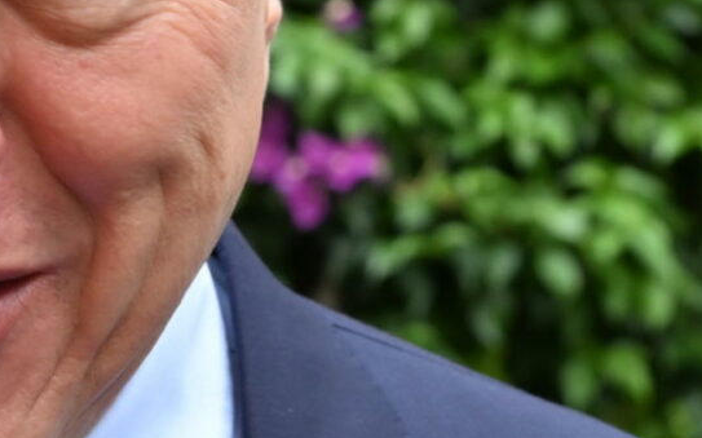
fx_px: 4322
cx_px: 56
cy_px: 335
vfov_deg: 5.8
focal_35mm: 226
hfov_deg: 9.2
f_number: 6.3
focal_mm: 47
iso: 1000
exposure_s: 1/125
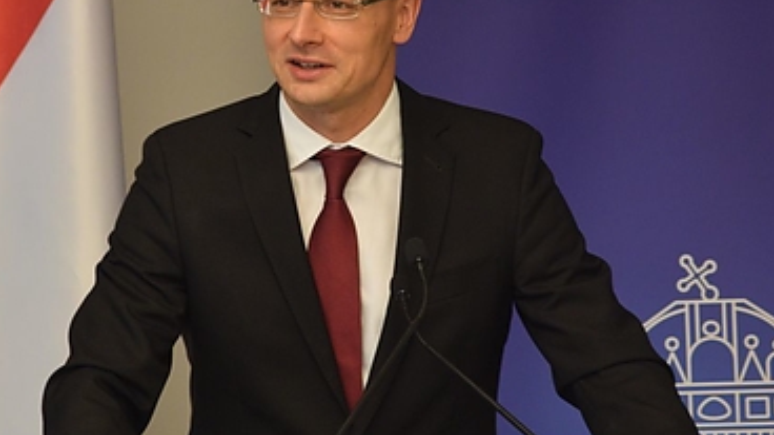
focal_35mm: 344
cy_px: 67
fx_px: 7060
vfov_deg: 3.5
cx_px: 374
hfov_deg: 6.3
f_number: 5.6
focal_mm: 122
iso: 800
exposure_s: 1/50
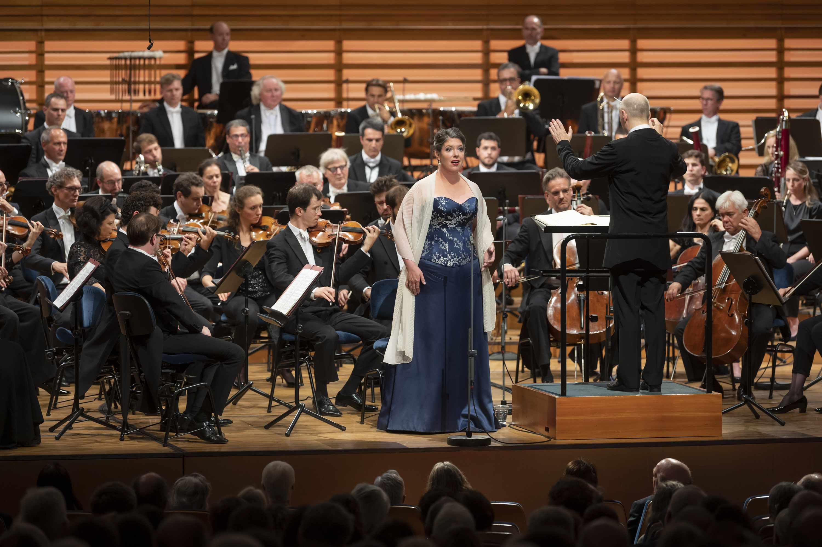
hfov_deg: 12.1
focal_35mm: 170
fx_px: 3879
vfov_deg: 8.1
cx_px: 411
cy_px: 274
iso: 1600
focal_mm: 170
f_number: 3.2
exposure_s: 1/200
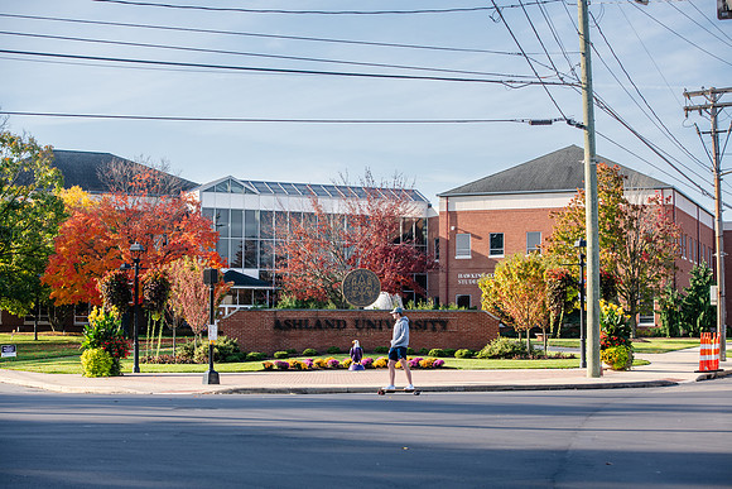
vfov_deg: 19.5
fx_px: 1424
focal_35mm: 70
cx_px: 366
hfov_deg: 28.8
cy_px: 244
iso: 125
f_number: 5.6
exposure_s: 1/320
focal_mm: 70
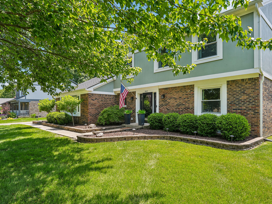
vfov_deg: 60.8
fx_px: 173
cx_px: 146
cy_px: 87
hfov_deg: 76.3
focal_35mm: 22
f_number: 8
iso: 100
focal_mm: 16
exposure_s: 1/60
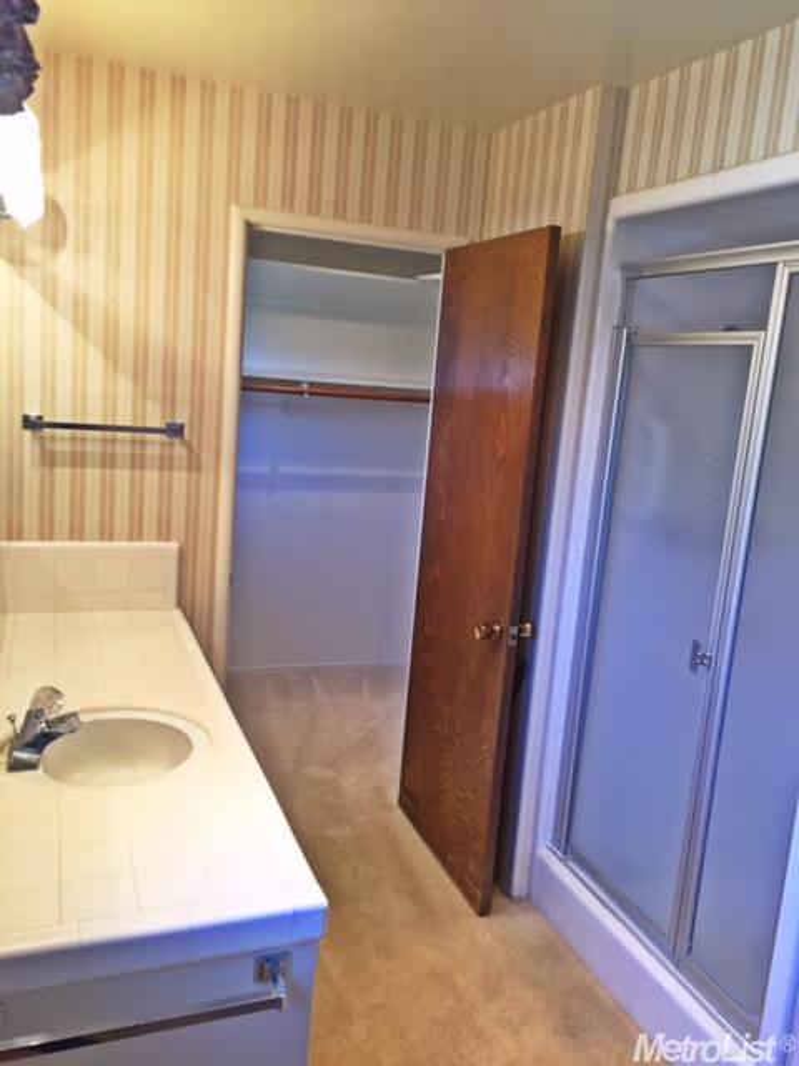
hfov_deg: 48.2
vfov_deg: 61.7
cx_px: 400
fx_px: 892
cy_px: 533
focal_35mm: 29
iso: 40
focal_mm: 4.15
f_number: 2.2
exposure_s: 1/30
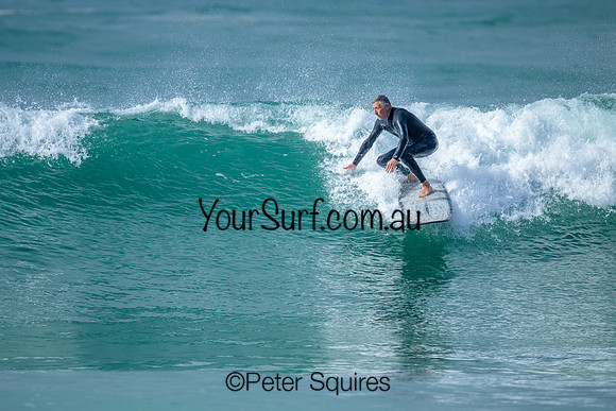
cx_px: 291
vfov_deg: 1.6
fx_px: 15117
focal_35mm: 883
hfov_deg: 2.3
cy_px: 184
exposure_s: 1/2000
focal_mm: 800
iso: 250
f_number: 6.3
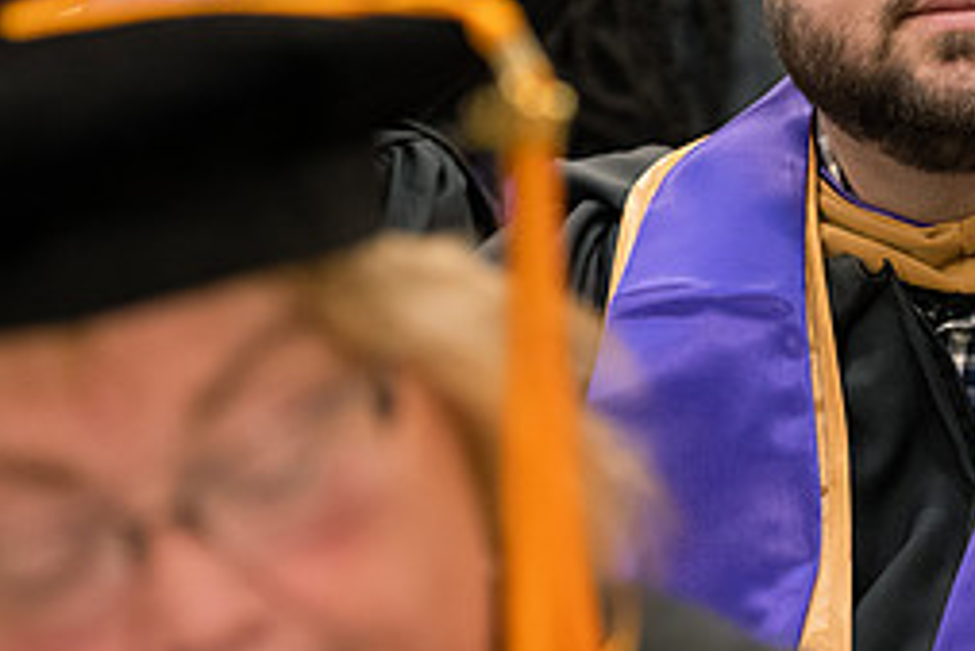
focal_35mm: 218
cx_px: 994
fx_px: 5907
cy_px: 79
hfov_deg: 9.4
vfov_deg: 6.3
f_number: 3.2
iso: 3200
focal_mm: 95
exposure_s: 1/200
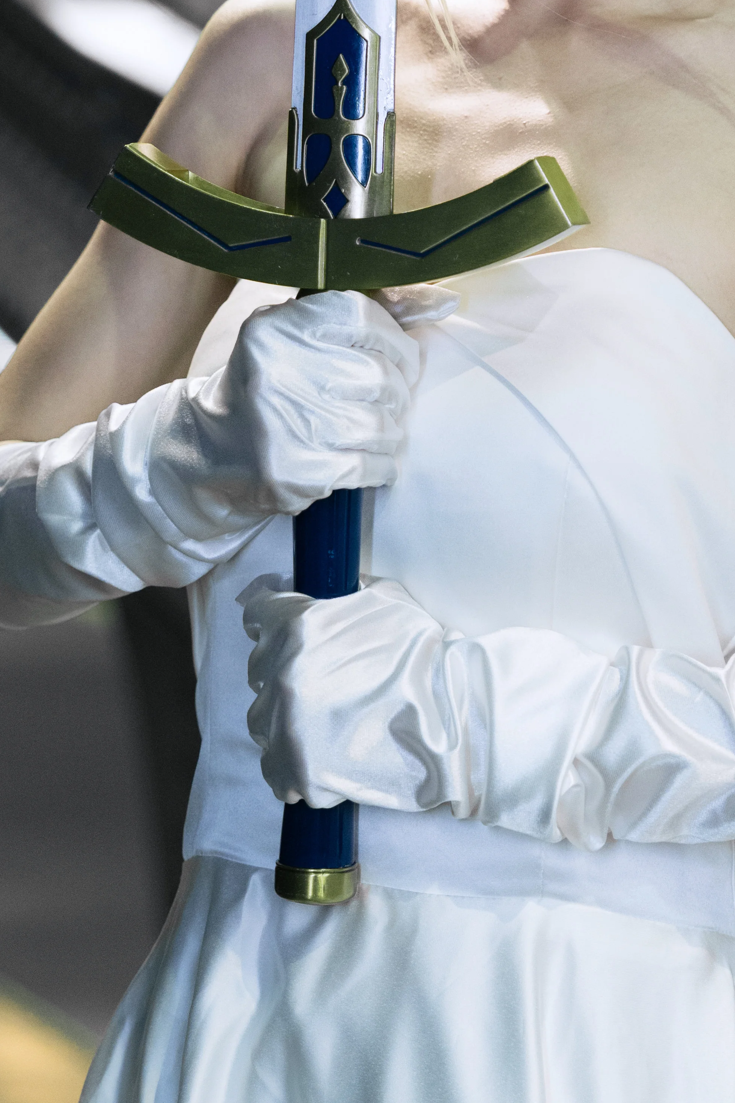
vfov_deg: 12.1
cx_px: 488
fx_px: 5144
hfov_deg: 8.2
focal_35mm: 168
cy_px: 113
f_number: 2.8
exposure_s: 1/200
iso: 1600
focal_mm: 70
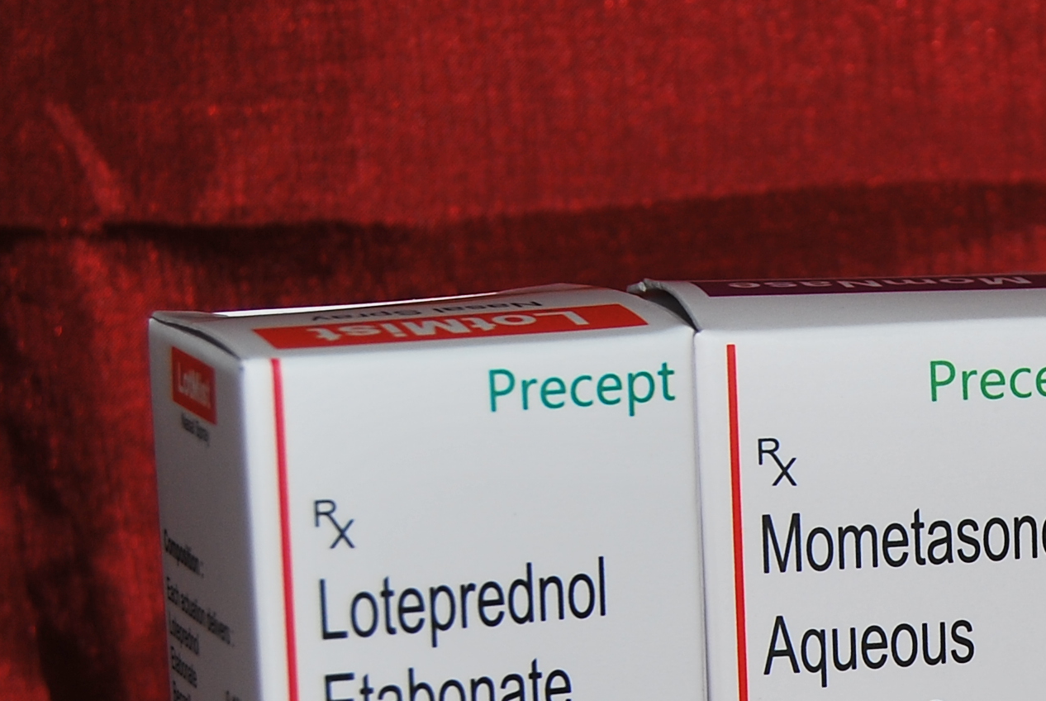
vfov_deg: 8.5
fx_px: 4671
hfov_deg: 12.4
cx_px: 1326
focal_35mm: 161
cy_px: 898
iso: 100
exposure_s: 1/100
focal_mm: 35
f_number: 7.1
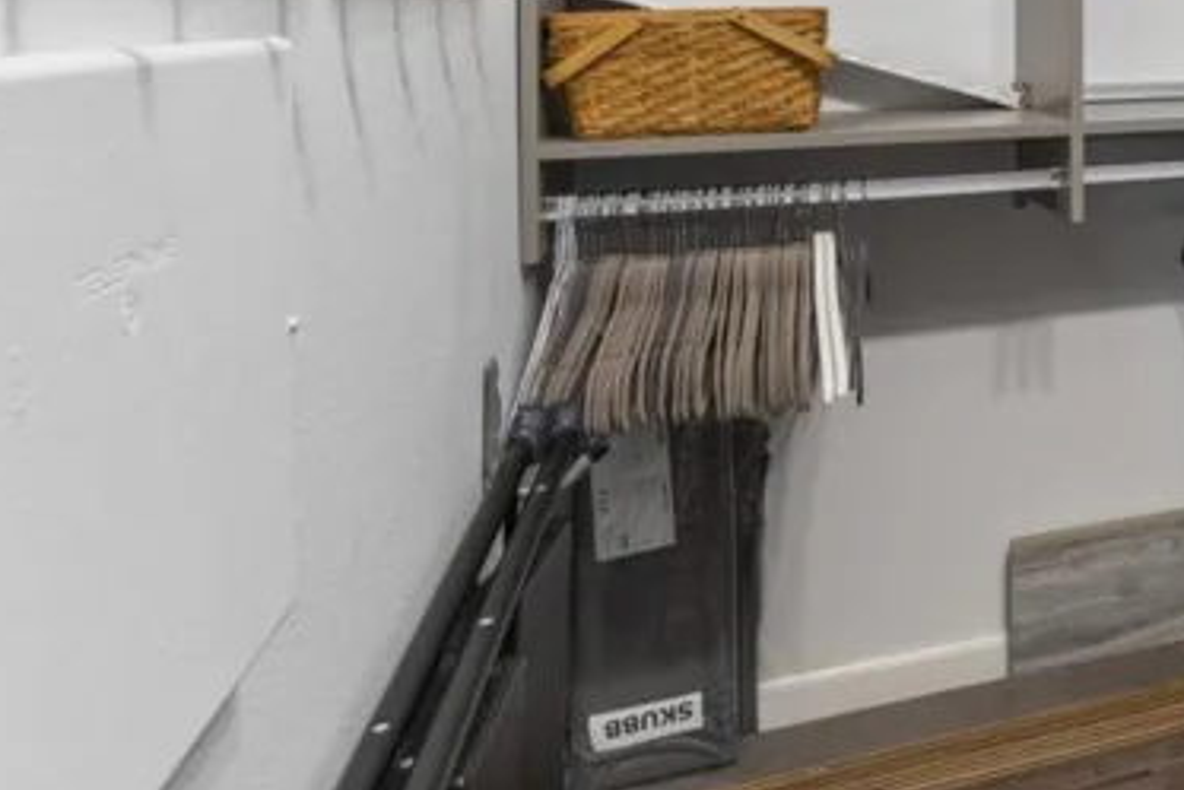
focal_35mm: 36
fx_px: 1184
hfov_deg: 43.7
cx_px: 1238
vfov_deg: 33.4
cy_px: -19
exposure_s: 1/1.67
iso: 500
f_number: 8
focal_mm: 16
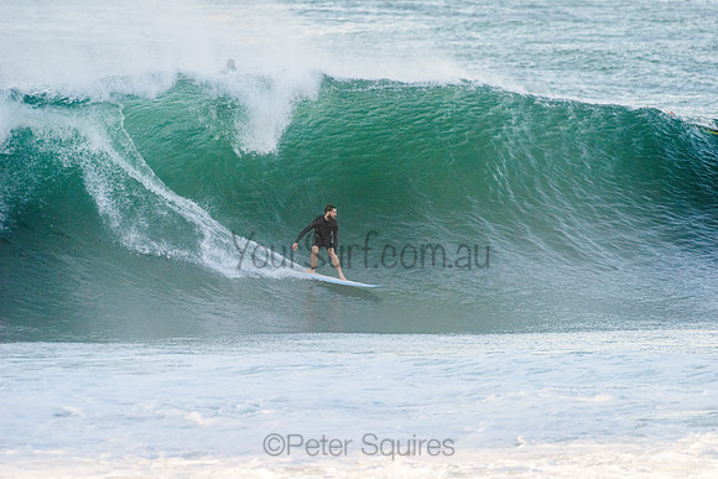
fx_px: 9976
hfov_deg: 4.1
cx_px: 359
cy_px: 240
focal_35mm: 500
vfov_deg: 2.8
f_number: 5.6
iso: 640
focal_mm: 500
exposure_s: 1/1600
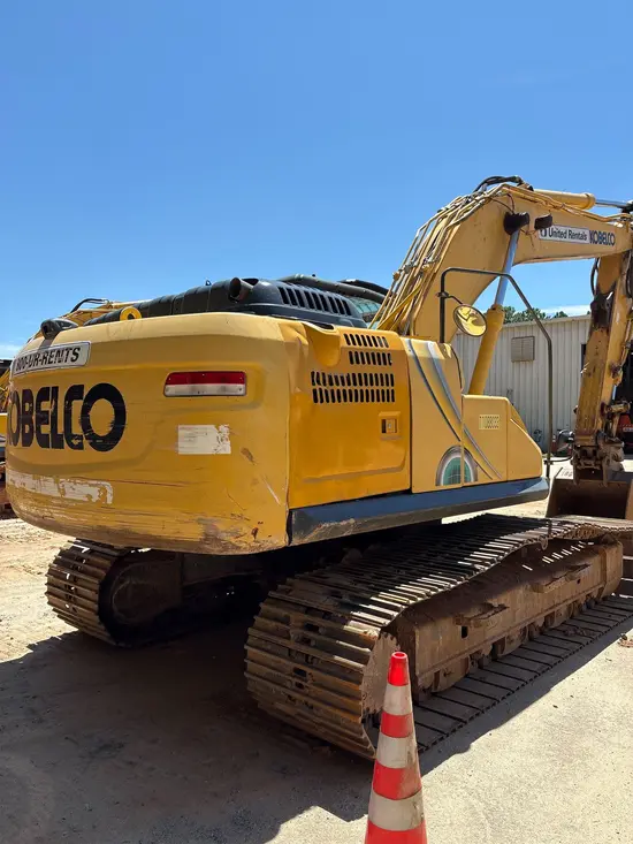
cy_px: 422
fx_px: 634
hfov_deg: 53.1
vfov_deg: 67.3
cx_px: 316
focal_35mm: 26
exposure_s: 1/2364
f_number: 1.6
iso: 50
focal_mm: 5.96
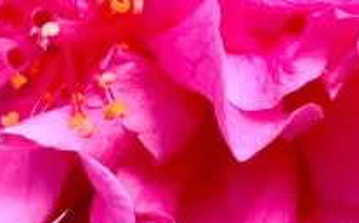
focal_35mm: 173
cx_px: 477
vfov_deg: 7.6
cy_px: 111
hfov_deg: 11.8
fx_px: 1691
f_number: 2.4
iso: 50
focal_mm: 4.13
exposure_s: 1/376
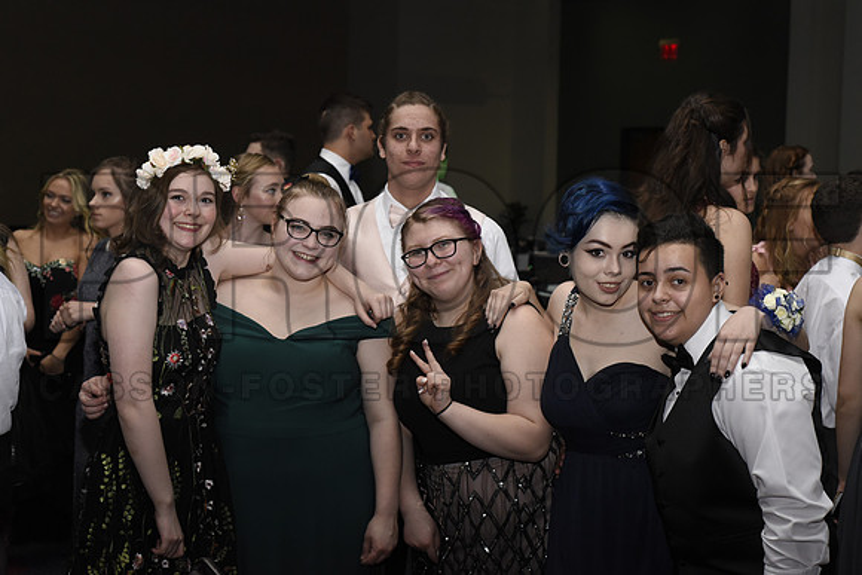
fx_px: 1197
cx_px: 431
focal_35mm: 50
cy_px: 288
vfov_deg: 27.0
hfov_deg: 39.6
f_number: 5
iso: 2500
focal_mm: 50
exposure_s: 1/200
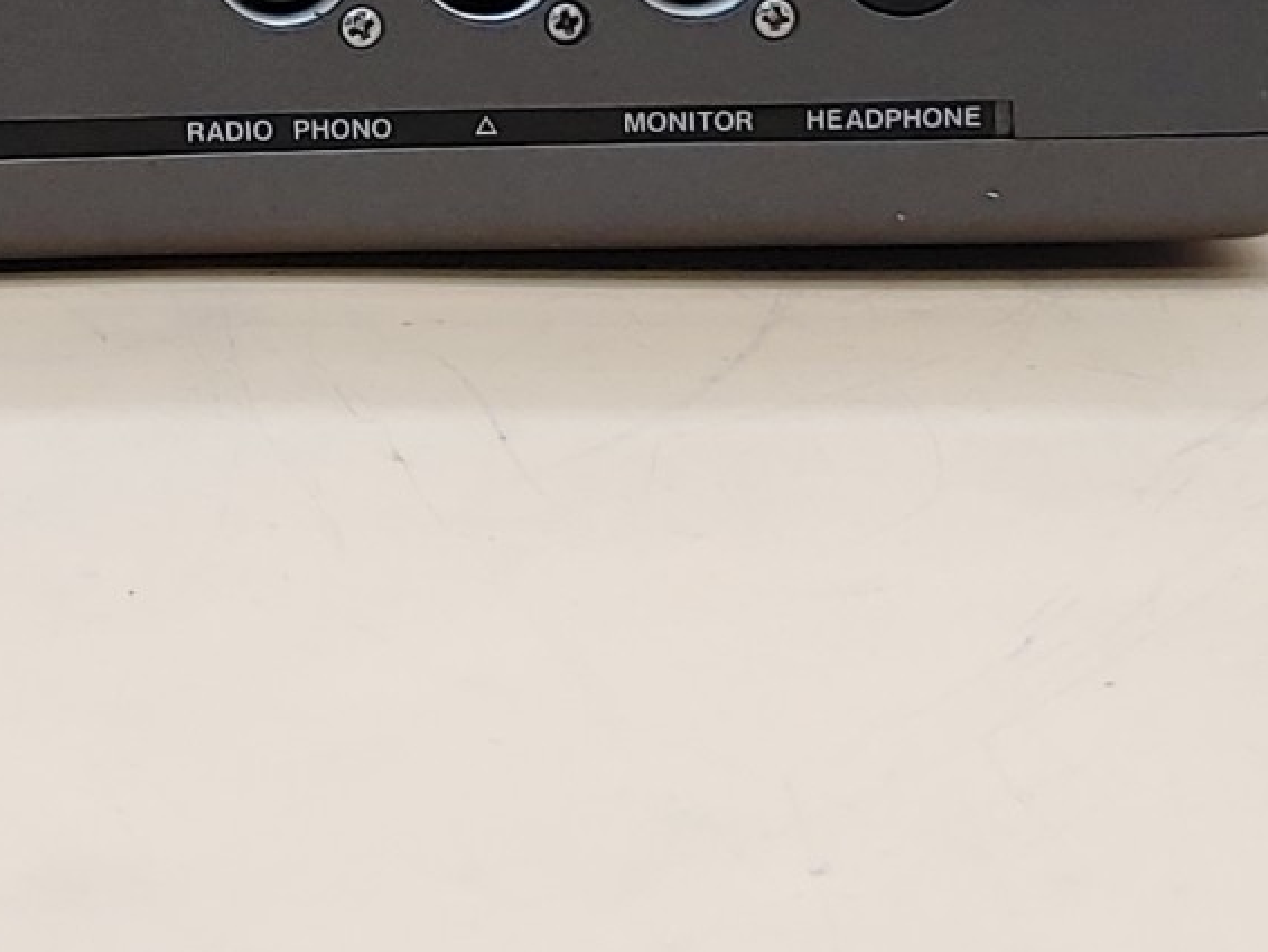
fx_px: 4288
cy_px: -213
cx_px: 94
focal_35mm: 117
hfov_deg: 16.6
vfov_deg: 12.4
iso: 50
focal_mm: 4.36
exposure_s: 1/84
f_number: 1.8
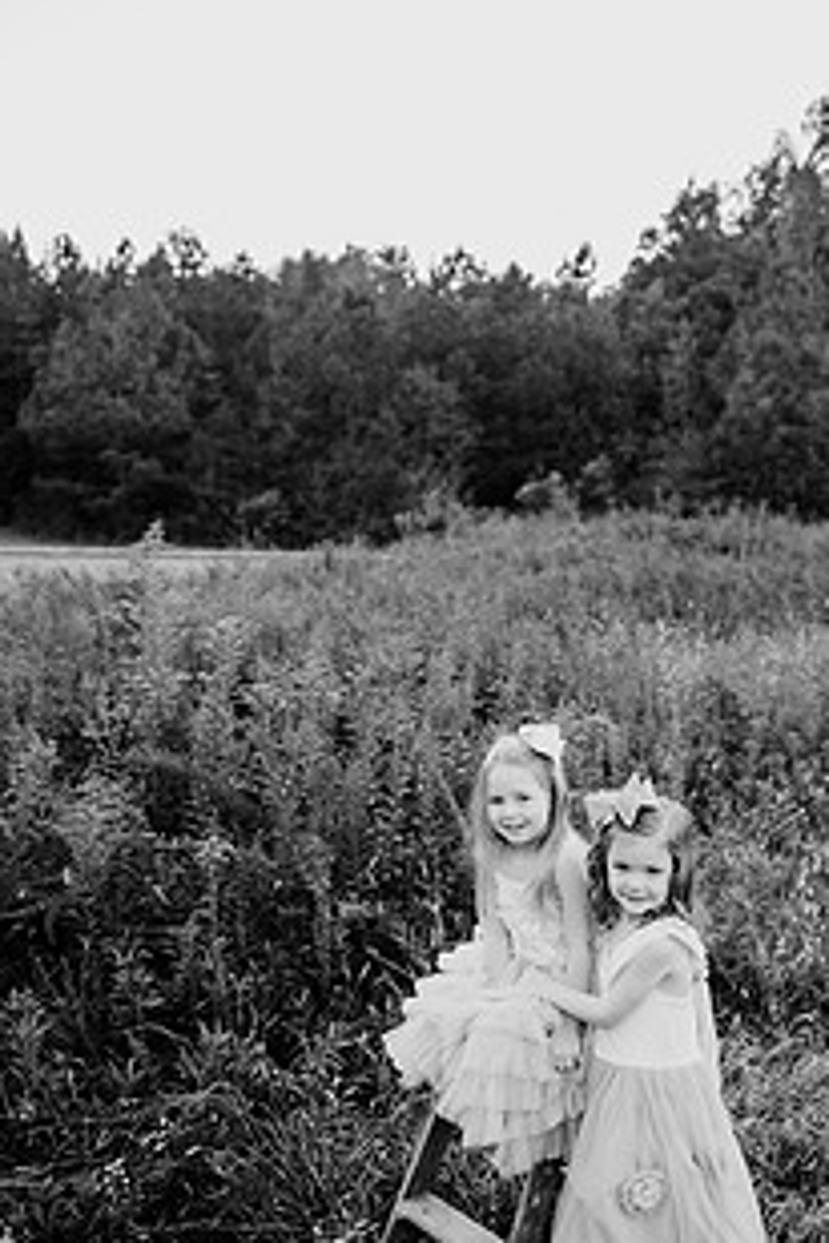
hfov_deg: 37.3
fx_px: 1209
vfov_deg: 54.4
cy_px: 632
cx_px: 579
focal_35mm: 35
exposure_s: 1/400
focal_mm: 24
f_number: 2.5
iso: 250
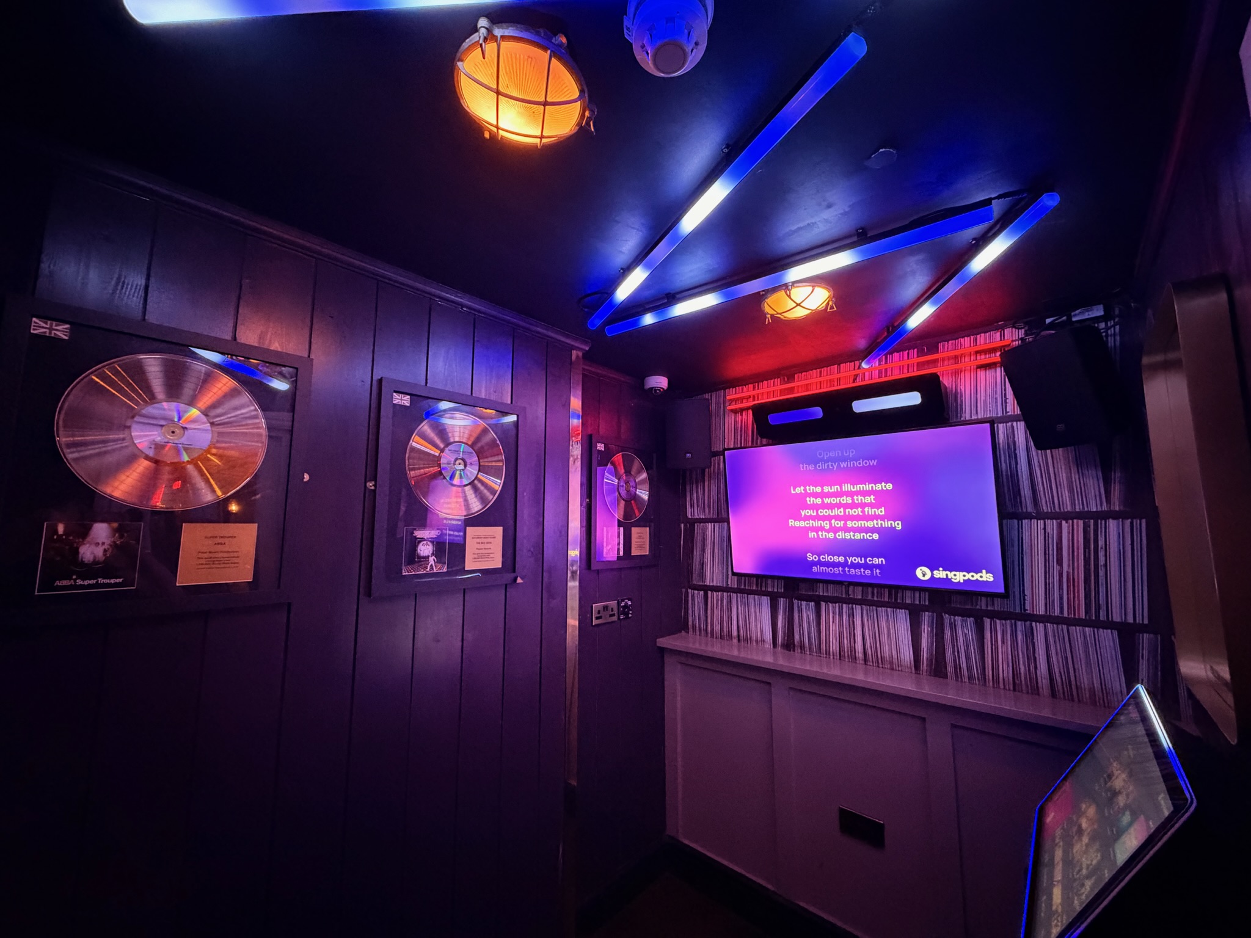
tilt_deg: +6.9
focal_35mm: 14
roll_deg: -0.1
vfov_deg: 85.7
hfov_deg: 102.1
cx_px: 626
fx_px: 506
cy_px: 469
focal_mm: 2.22
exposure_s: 1/33
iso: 1000
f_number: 2.2
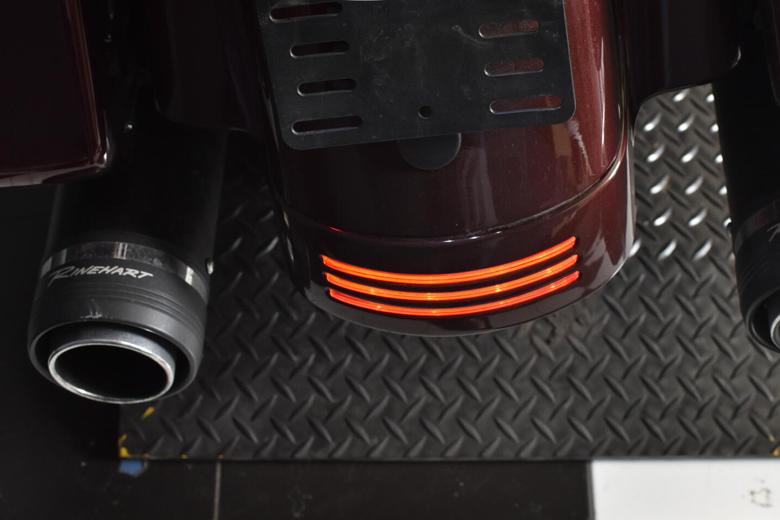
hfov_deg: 27.4
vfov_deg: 18.5
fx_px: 1597
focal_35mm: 74
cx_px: 449
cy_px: 219
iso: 800
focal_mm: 35
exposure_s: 1/160
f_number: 4.5
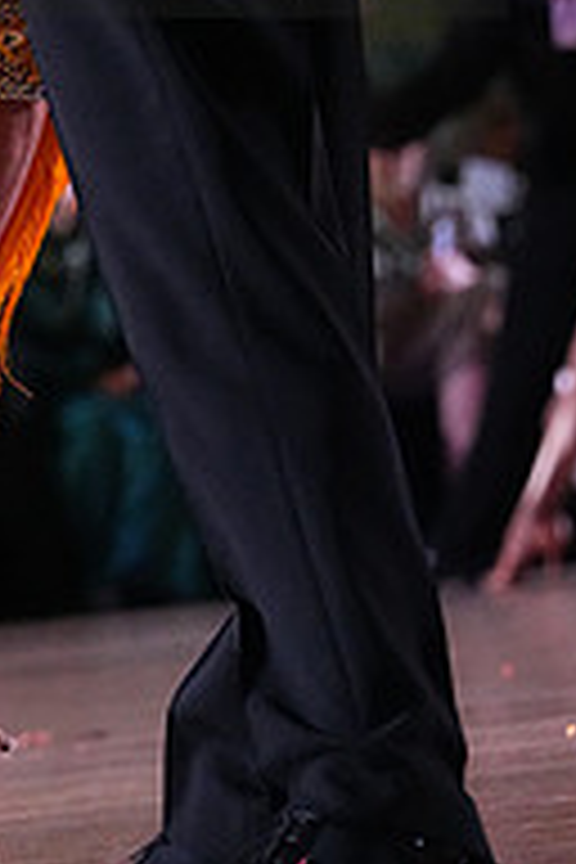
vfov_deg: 3.7
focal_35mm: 559
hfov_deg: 2.5
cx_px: -110
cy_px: -130
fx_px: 13415
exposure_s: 1/400
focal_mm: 185
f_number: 5.6
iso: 10000
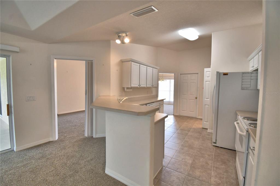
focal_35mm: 15
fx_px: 117
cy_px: 93
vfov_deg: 77.3
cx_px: 140
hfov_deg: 100.4
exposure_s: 1/60
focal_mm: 10
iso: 400
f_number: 4.5
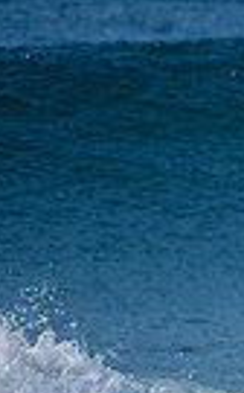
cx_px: 776
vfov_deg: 1.0
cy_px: 394
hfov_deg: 0.6
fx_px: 23450
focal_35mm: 2197
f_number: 5.6
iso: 200
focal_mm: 500
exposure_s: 1/2000
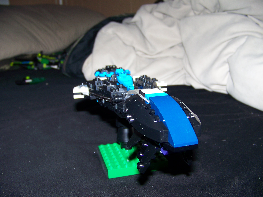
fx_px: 274
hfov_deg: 51.4
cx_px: 132
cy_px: 98
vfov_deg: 39.7
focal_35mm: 36
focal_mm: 5.85
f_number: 2.8
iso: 64
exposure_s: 1/30
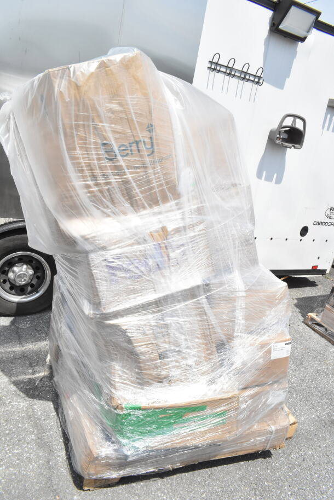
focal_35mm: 27
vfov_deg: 67.4
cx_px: 167
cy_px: 250
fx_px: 375
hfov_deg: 48.0
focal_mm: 18
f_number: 16
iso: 1600
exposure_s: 1/1000
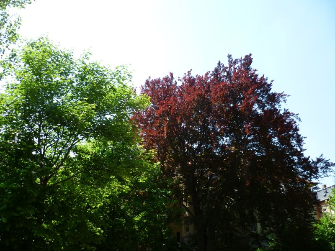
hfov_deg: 63.4
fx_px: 271
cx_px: 168
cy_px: 126
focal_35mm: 28
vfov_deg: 49.7
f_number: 2.8
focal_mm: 5
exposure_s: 1/400
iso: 80
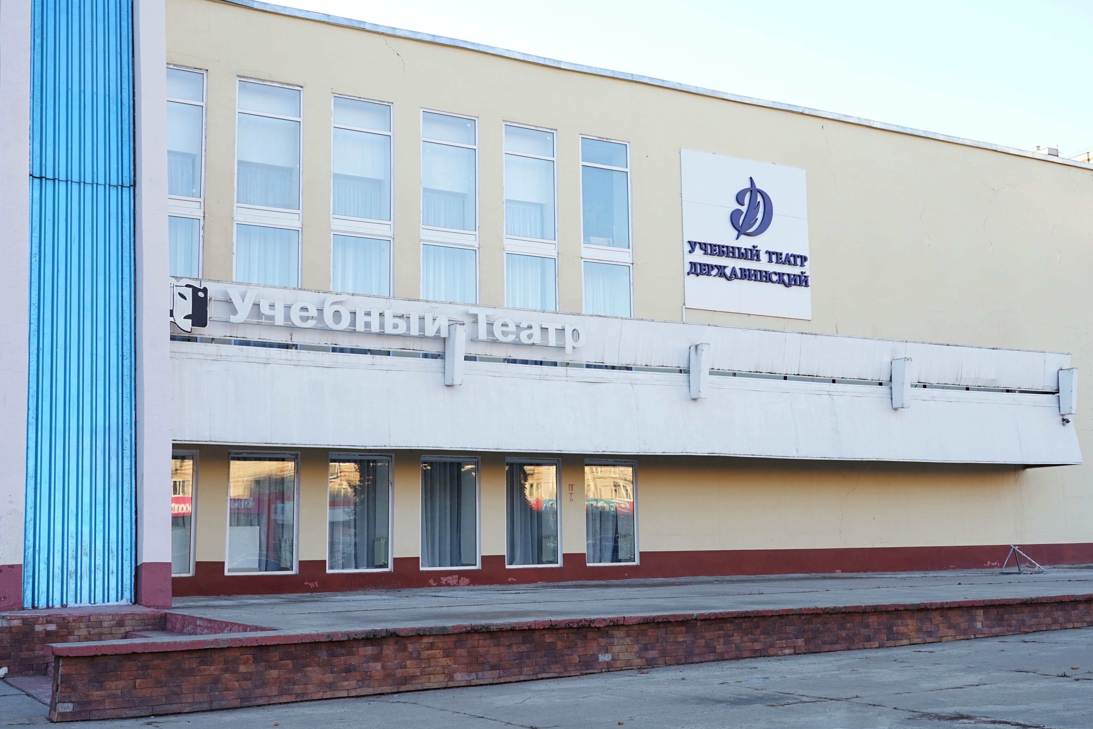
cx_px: 546
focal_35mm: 36
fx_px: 1093
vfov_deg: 36.9
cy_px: 364
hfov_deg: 53.1
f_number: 5
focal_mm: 36
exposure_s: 1/160
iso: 500
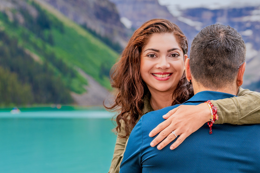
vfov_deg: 15.3
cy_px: 119
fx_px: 643
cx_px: 176
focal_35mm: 89
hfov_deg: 22.8
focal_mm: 41
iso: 160
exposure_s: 1/400
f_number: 3.2
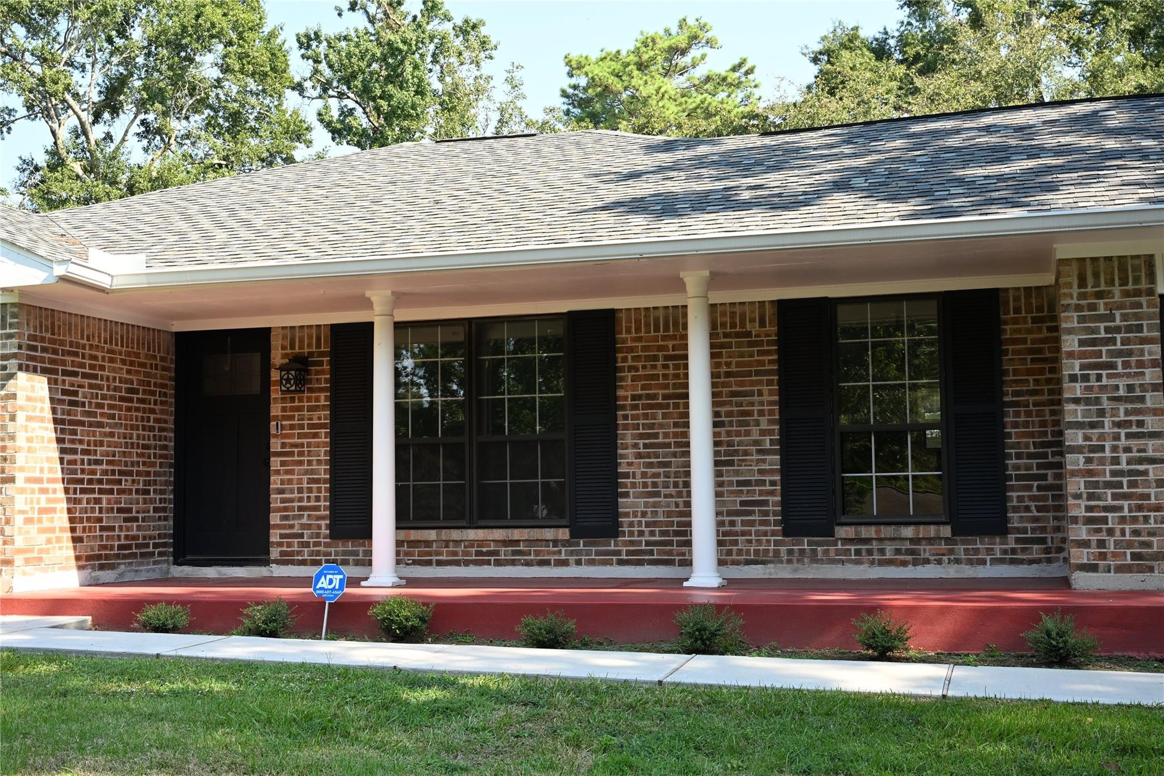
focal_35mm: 44
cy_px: 388
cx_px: 582
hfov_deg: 44.5
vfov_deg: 30.5
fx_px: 1422
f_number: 11
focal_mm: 44
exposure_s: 1/125
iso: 400
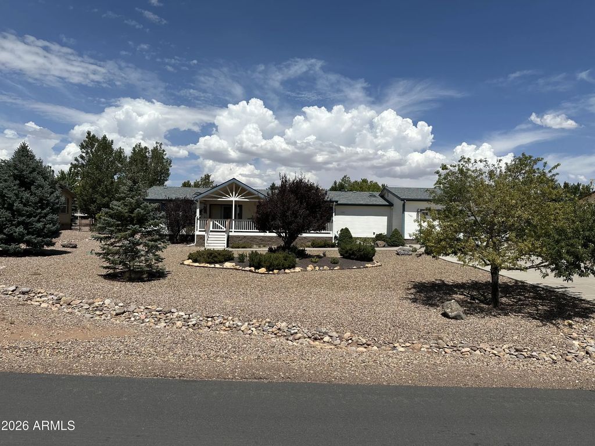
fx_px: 413
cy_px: 223
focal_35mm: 24
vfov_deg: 56.8
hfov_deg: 71.6
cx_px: 298
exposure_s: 1/8929
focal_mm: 6.86
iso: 80
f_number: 1.78
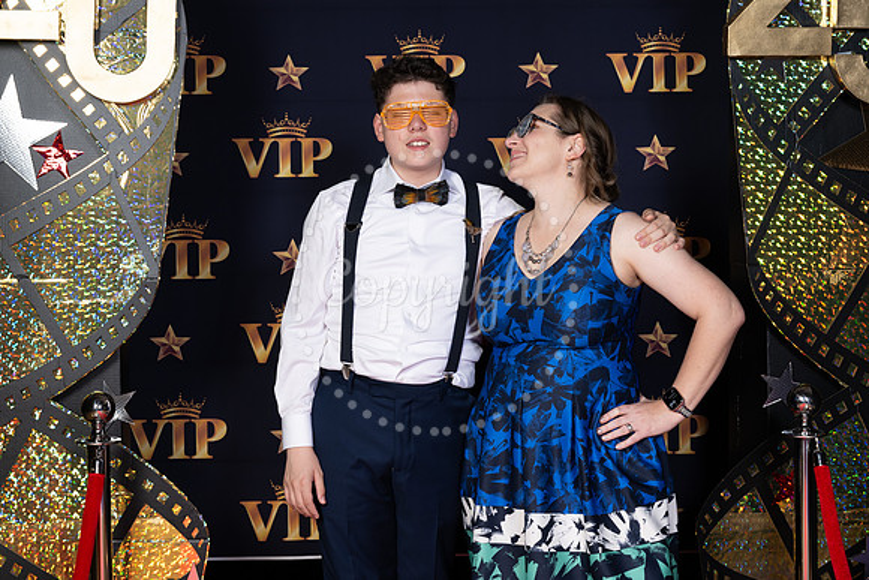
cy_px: 290
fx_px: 1714
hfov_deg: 28.4
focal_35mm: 71
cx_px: 434
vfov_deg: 19.2
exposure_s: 1/80
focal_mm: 71
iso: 400
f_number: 8
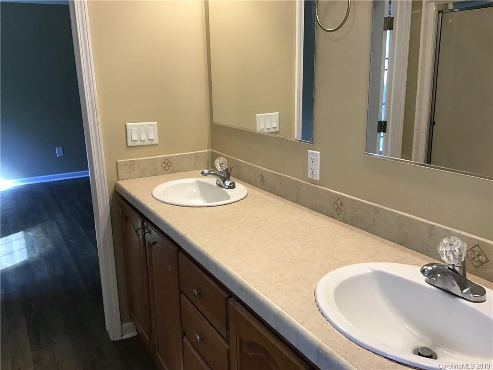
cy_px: 185
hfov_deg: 58.4
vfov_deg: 45.4
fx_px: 442
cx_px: 246
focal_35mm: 31
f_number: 2.4
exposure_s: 1/30
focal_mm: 3.3
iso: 50
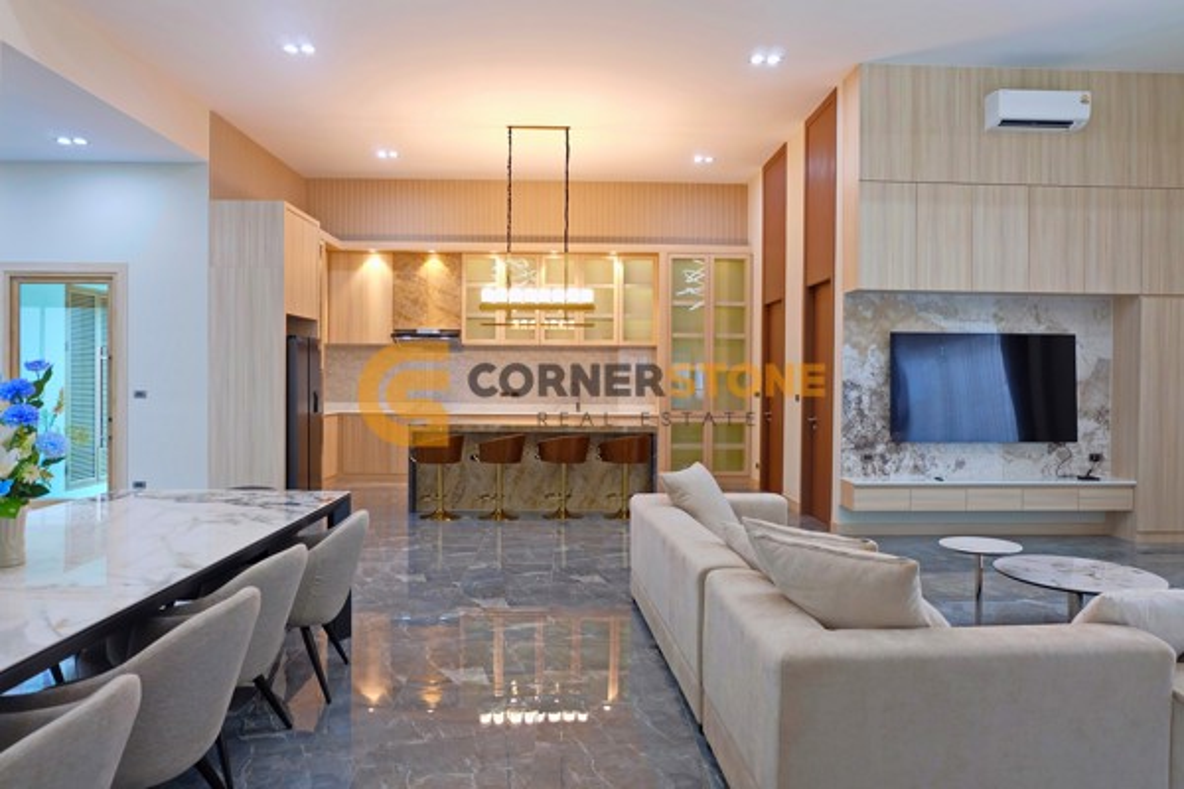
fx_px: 789
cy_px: 394
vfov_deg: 53.1
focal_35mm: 24
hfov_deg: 73.7
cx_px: 592
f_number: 3.5
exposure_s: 1/20
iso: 200
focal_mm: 16
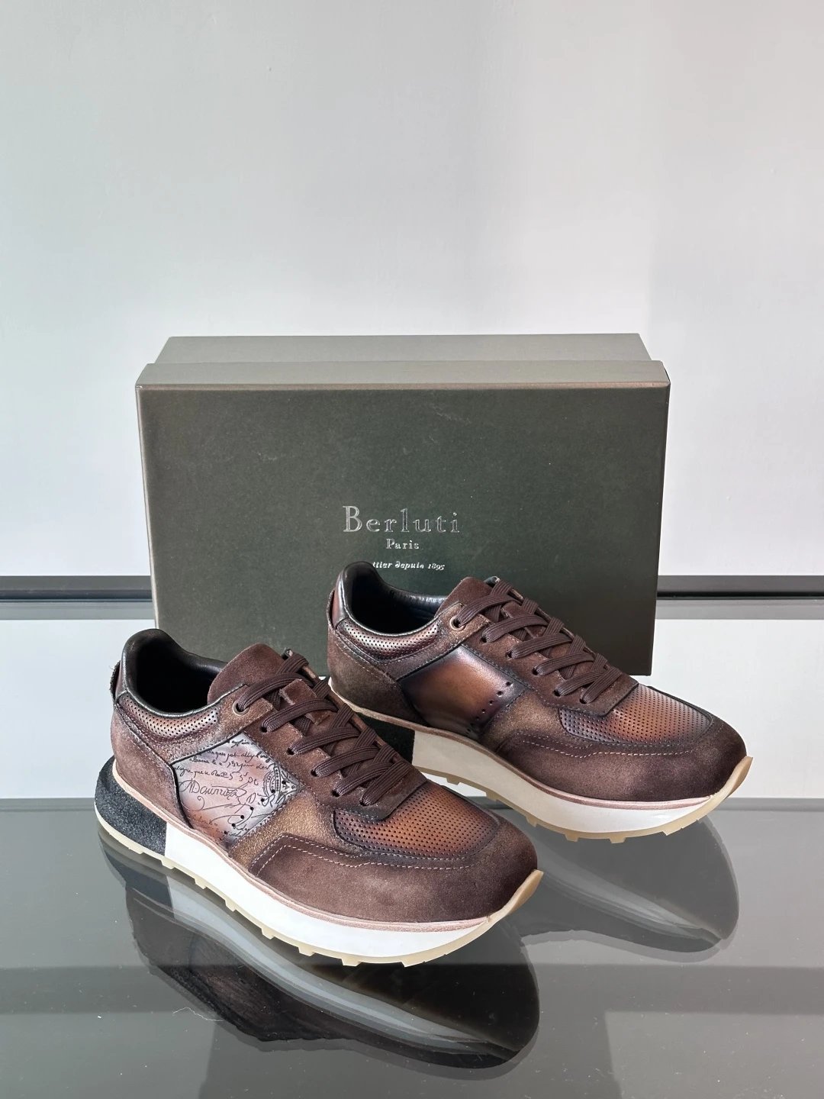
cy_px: 550
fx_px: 1523
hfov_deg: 30.3
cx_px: 412
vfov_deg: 39.7
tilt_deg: -25.3
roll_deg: -0.4
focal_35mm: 48
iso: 80
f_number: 1.78
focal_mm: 6.86
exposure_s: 1/61
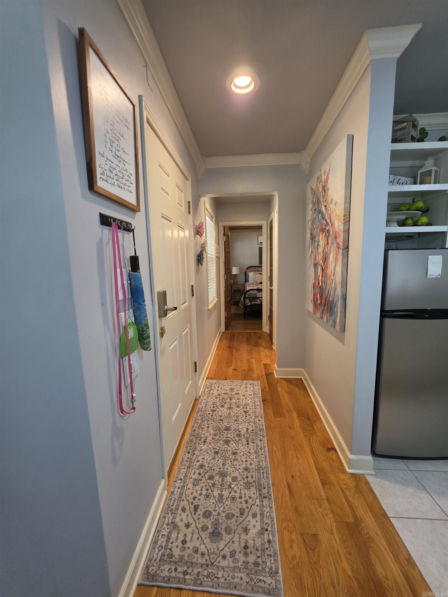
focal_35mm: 13
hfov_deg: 89.9
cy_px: 298
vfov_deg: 106.2
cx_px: 224
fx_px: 224
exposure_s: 1/60
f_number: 1.9
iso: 320
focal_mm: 2.2
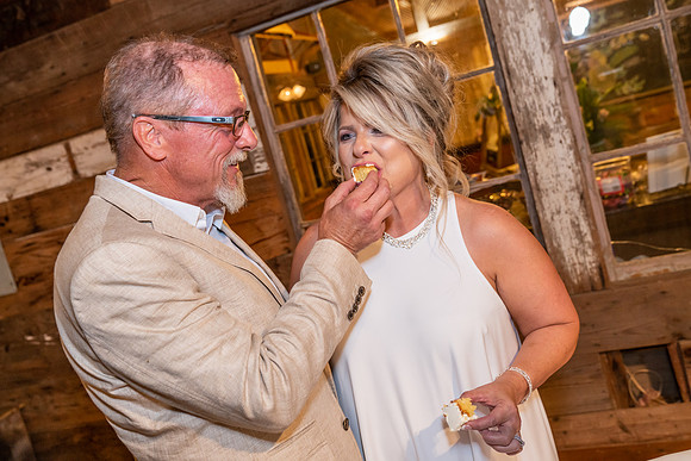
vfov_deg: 36.8
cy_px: 209
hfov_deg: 53.0
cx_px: 334
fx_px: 692
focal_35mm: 36
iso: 1600
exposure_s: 1/60
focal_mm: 33
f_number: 4.5
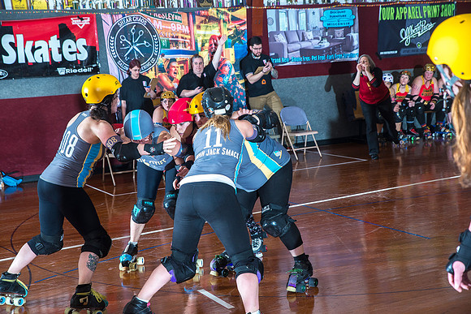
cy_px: 157
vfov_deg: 21.9
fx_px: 811
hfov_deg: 32.4
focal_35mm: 62
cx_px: 236
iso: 800
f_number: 5.6
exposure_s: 1/160
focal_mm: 62
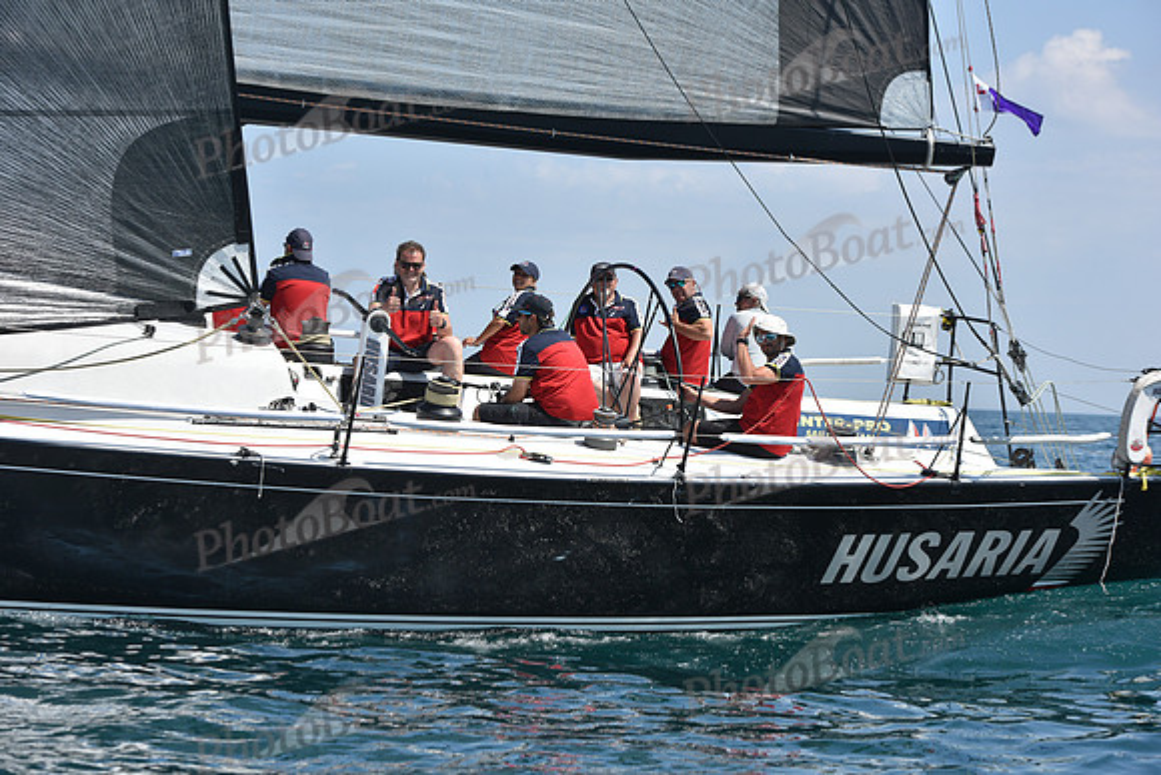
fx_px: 2968
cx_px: 580
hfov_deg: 22.1
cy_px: 388
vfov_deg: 14.9
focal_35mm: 92
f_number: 7.1
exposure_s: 1/1250
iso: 250
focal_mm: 92
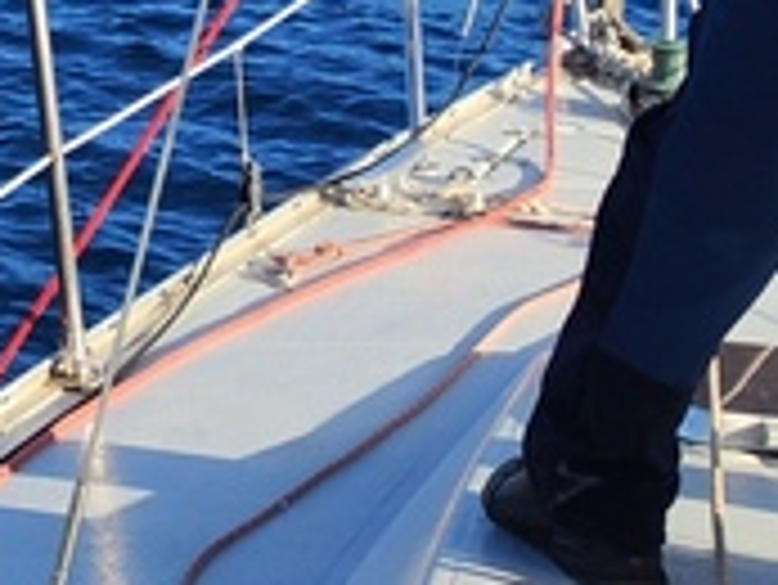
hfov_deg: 11.4
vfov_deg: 9.6
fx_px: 3329
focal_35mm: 148
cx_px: -1010
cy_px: -448
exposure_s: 1/2764
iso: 50
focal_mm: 5.59
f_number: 1.88
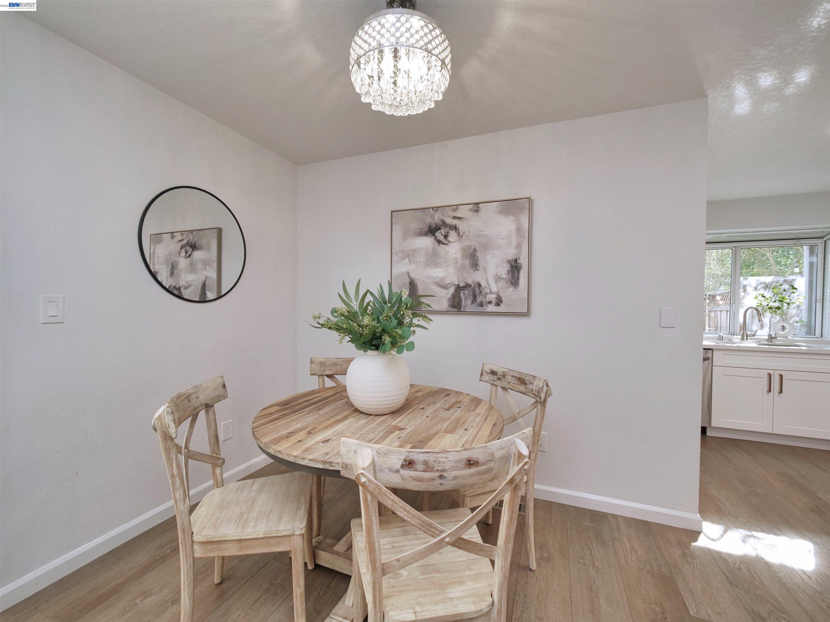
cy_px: 311
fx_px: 336
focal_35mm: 14
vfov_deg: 85.7
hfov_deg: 102.1
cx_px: 415
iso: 800
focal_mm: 7
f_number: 4
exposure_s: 1/160
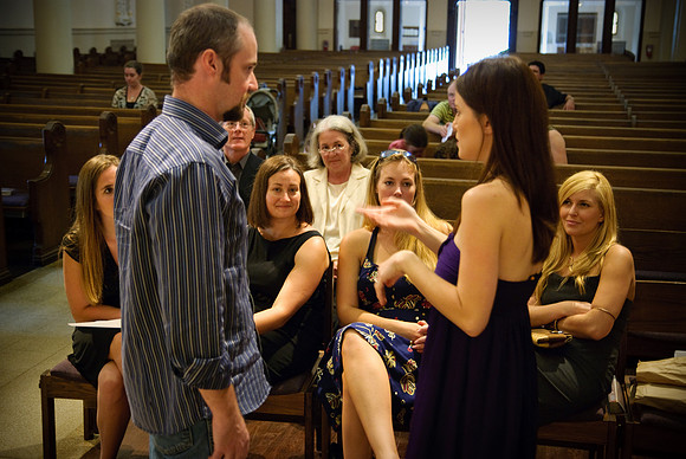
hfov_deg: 38.8
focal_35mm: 51
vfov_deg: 26.5
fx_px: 973
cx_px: 343
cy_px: 230
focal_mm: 34
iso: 500
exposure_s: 1/20
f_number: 2.8
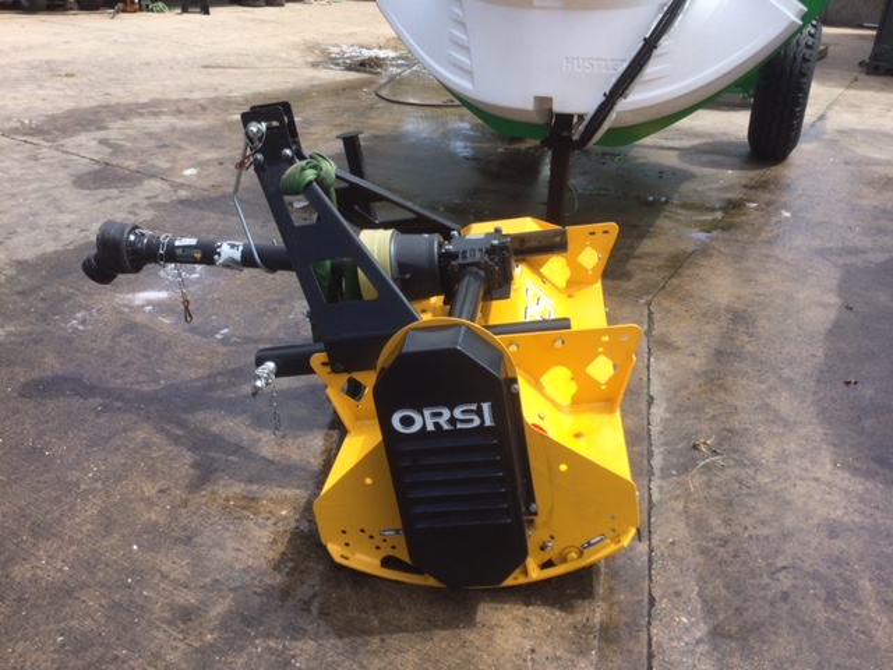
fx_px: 800
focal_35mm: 31
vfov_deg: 45.4
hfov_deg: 58.4
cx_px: 446
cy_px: 335
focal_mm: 3.3
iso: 25
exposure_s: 1/668
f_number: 2.4
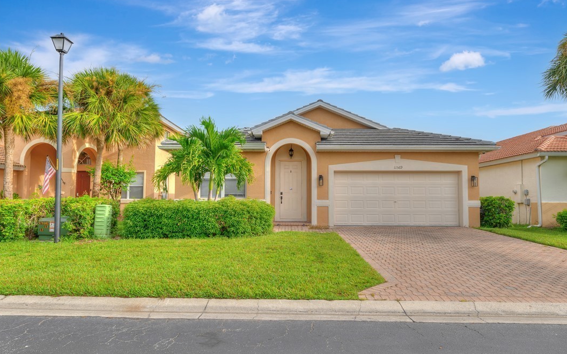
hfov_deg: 79.7
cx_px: 285
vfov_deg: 55.0
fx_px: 340
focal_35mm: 22
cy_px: 184
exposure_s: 1/250
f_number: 4.8
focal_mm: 21
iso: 50
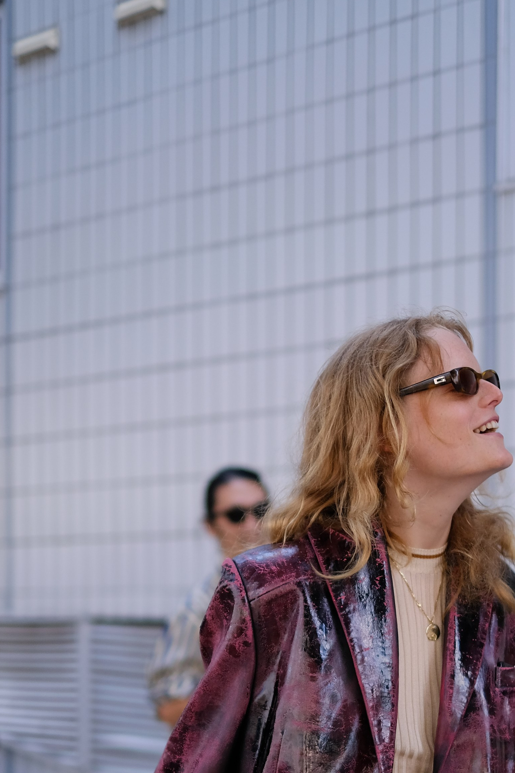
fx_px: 2017
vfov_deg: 21.3
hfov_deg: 14.5
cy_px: 649
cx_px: 347
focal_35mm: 94
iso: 320
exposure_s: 1/2000
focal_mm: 35
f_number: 1.4
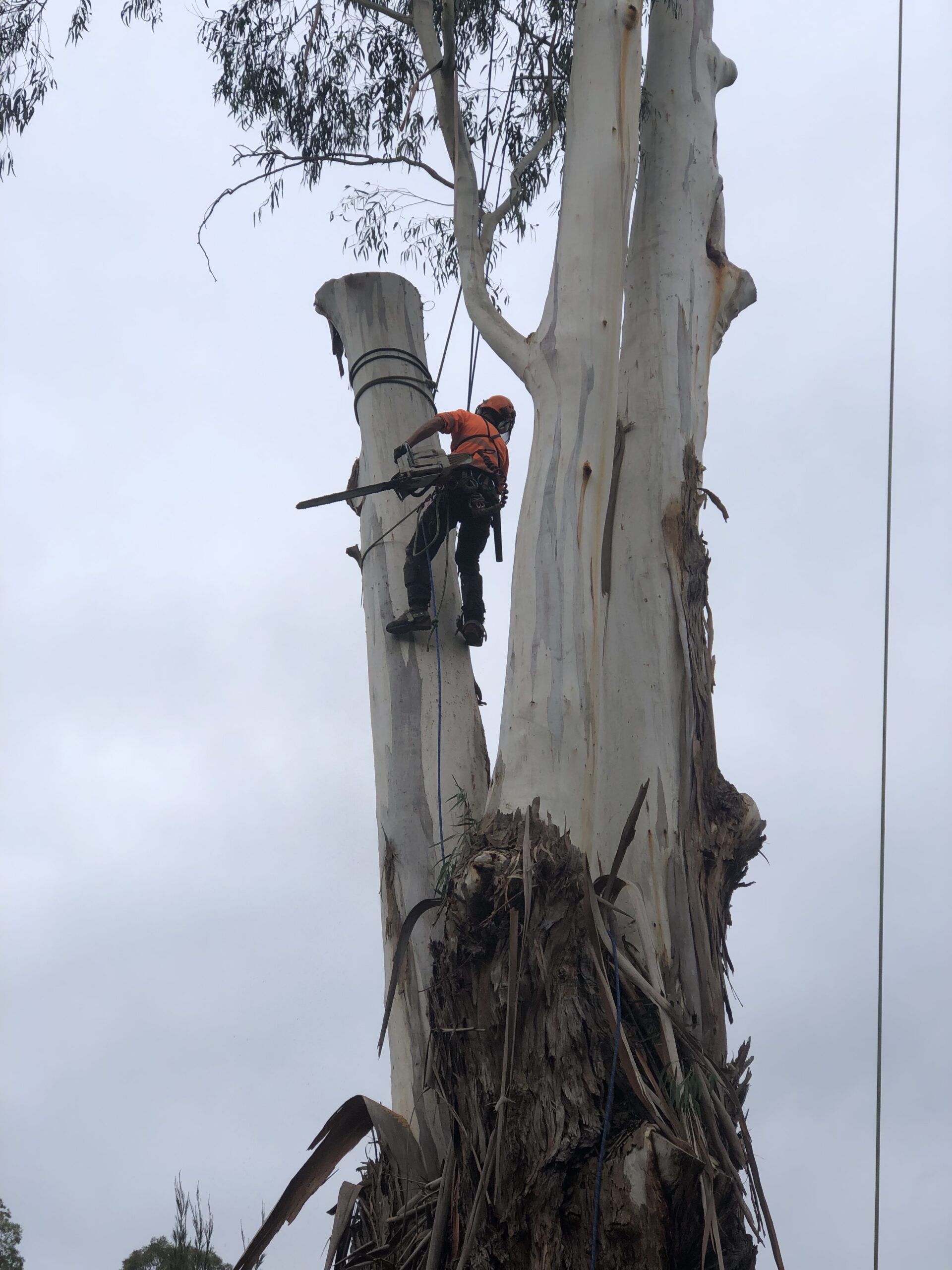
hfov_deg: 25.7
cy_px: 635
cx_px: 476
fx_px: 2090
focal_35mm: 57
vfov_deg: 33.8
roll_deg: +0.1
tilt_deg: +34.2
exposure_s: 1/222
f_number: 2.8
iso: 20
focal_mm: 6.6
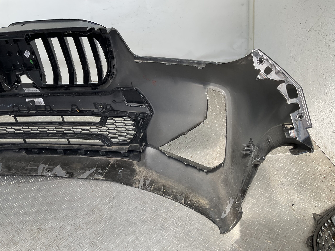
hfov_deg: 61.7
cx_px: 168
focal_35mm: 29
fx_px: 281
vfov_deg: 48.2
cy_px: 126
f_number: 1.8
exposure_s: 1/119
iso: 16
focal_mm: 3
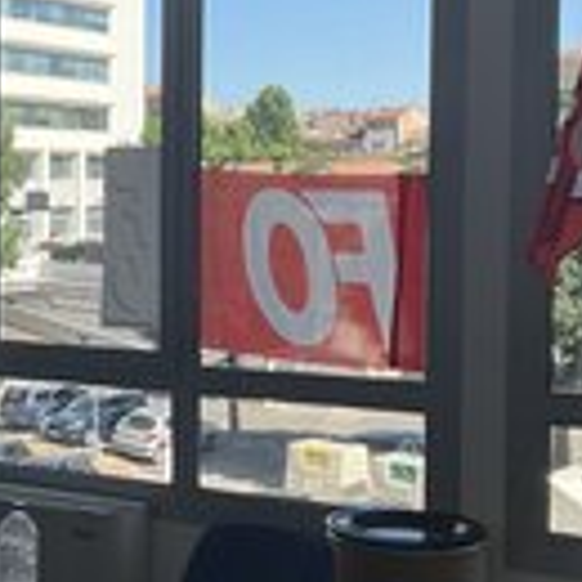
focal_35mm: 79
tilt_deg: -3.0
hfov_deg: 21.2
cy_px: 255
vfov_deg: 21.9
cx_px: 9
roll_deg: -0.1
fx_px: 1503
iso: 25
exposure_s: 1/691
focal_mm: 3
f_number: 1.8
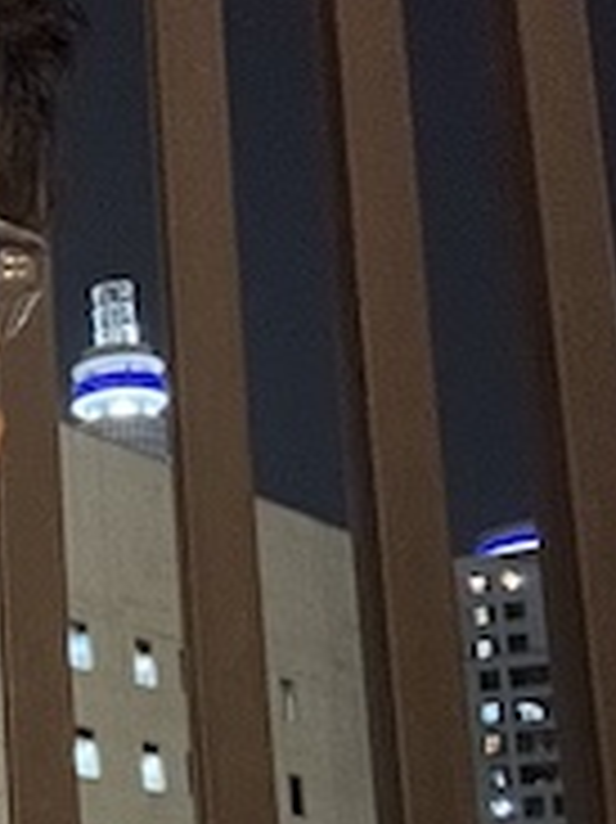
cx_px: -445
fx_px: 1995
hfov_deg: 15.4
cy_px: 624
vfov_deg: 23.1
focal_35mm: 84
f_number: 1.9
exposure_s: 1/14
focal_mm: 2.69
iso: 1250
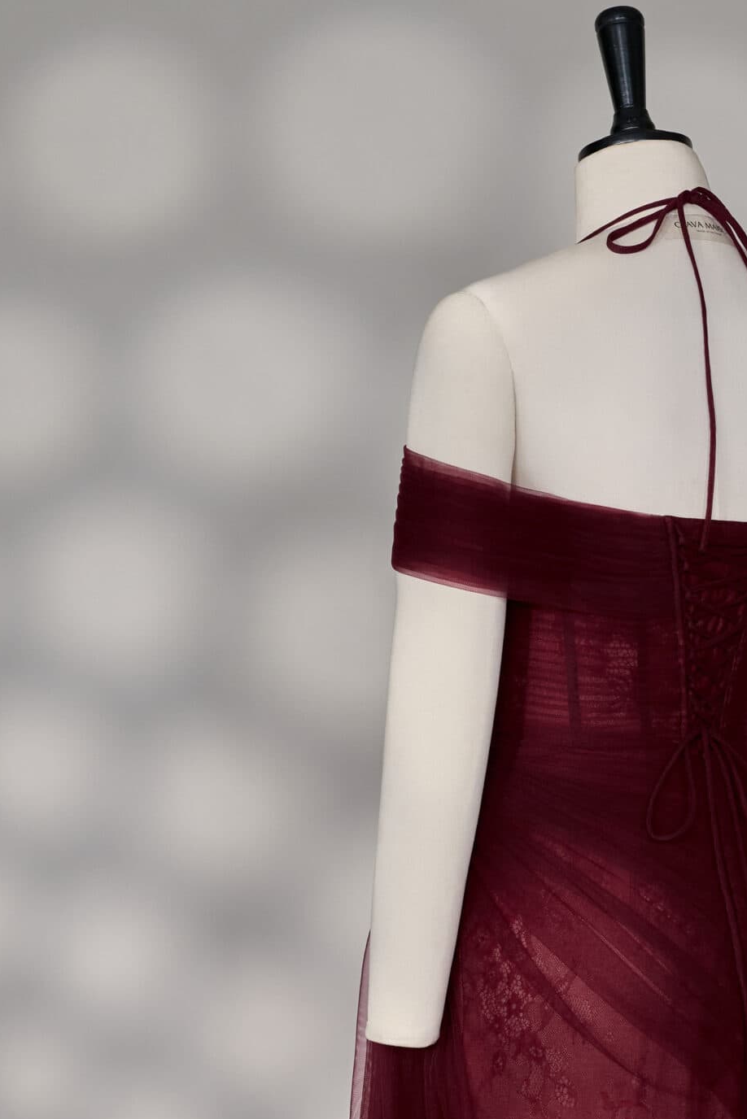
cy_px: 948
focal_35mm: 93
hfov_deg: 14.6
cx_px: 625
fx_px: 2893
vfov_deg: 21.5
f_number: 5
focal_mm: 50
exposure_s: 1/125
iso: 1000
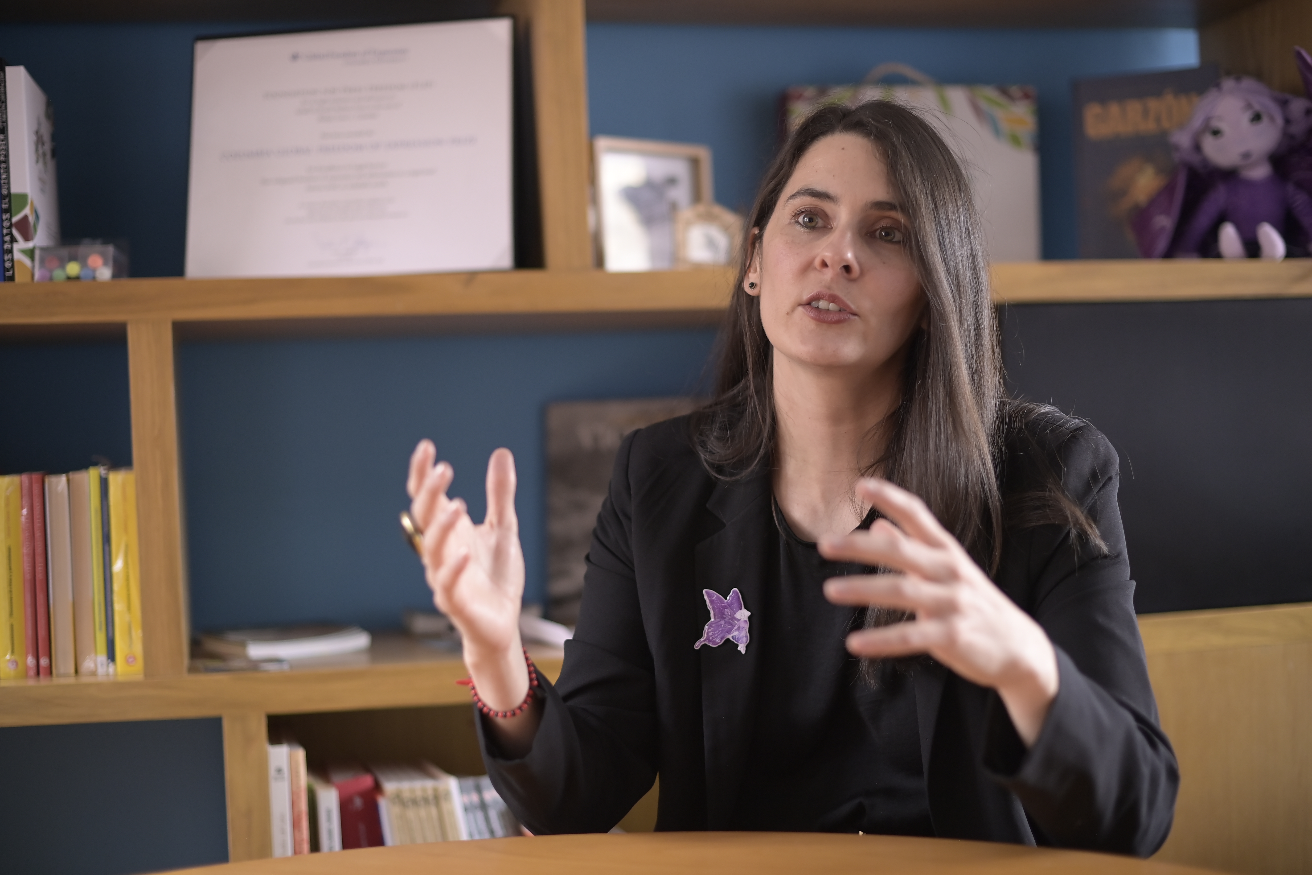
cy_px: 438
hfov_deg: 39.6
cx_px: 656
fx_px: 1822
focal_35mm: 50
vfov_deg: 27.0
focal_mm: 50
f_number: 1.8
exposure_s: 1/400
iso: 1250
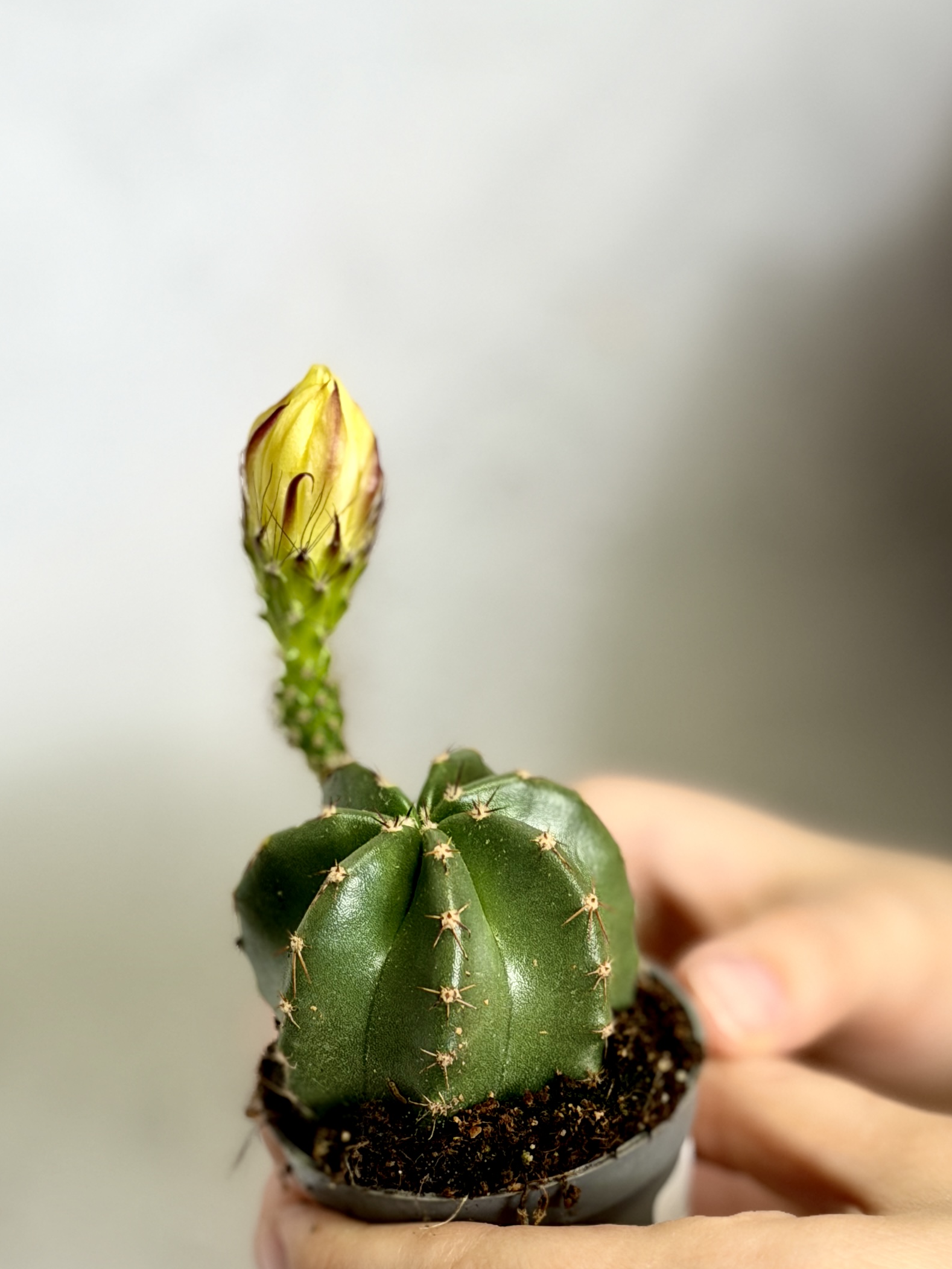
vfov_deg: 21.3
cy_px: 805
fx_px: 3374
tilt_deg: -9.2
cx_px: 719
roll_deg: -3.8
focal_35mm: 92
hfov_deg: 16.0
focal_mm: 6.76
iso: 50
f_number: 1.78
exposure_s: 1/121
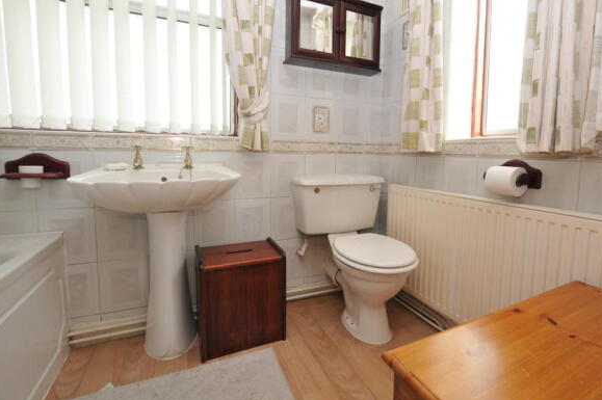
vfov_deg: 70.1
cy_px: 176
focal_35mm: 17
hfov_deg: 92.9
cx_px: 338
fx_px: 284
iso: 200
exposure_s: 1/80
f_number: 5
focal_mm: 10
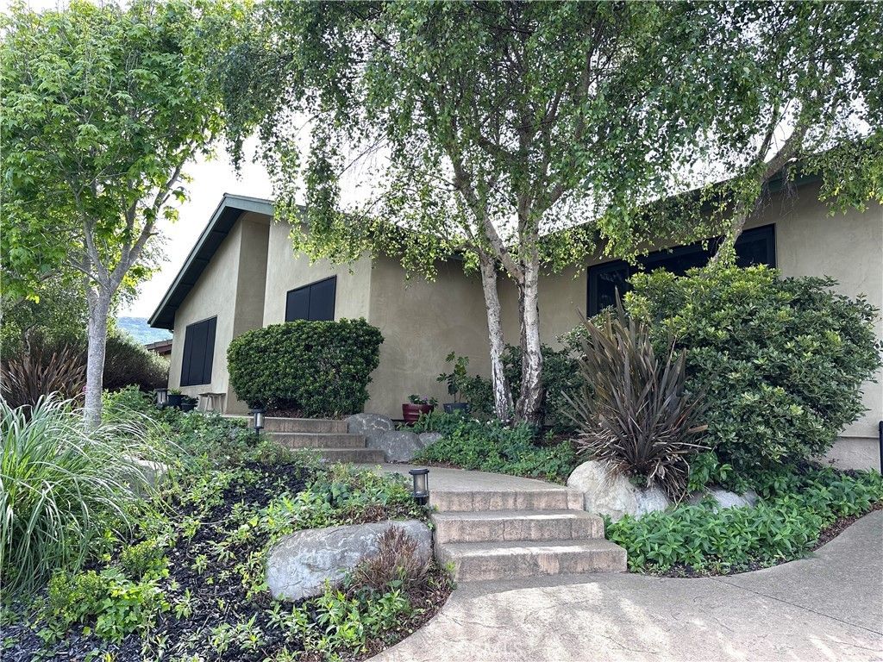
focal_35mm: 24
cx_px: 442
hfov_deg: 71.6
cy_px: 331
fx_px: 612
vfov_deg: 56.8
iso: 80
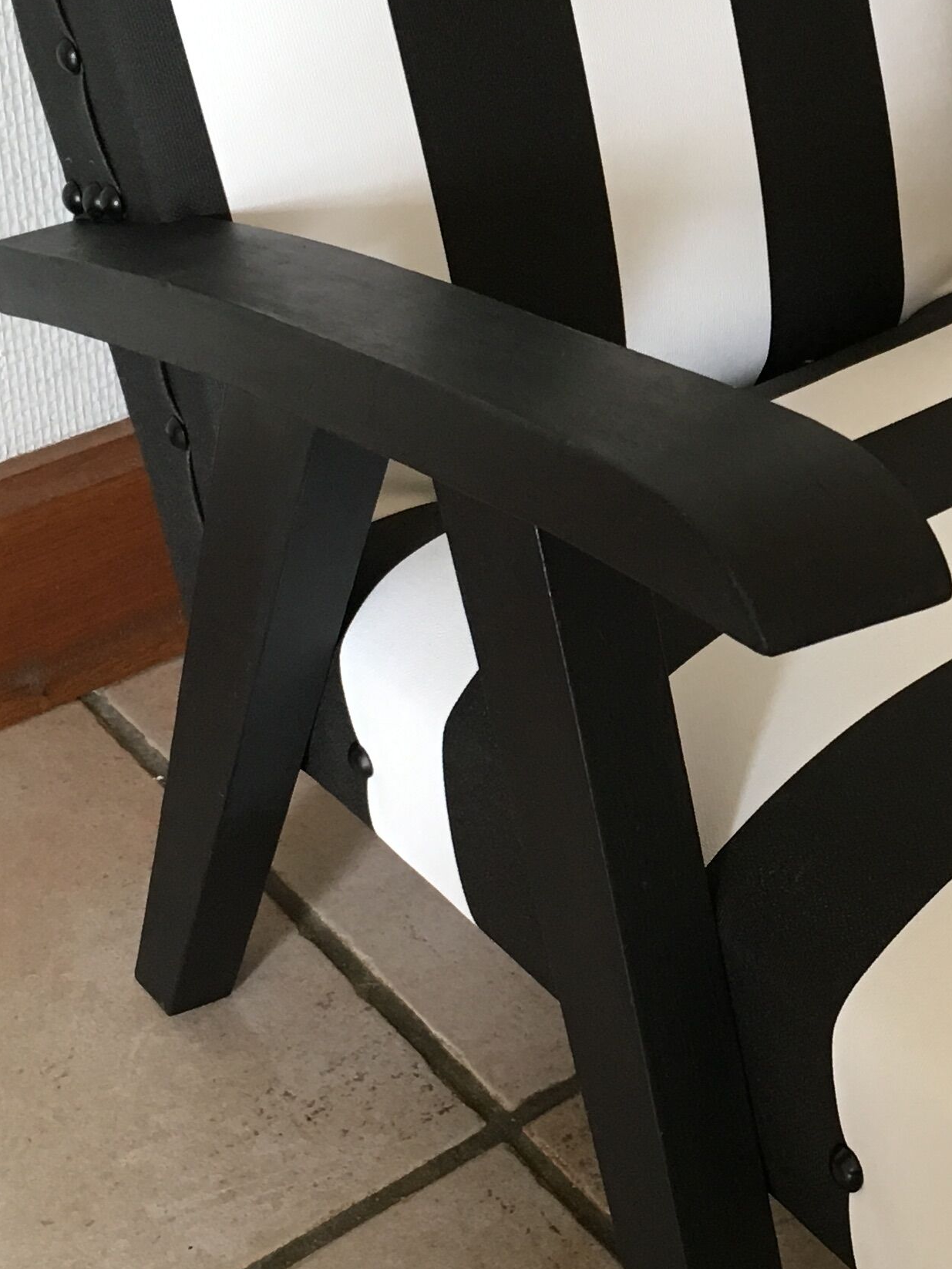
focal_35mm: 71
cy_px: 484
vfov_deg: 27.3
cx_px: 928
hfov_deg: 20.1
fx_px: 2604
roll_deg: -8.1
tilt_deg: -34.5
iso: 125
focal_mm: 4.15
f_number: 2.2
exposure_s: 1/33
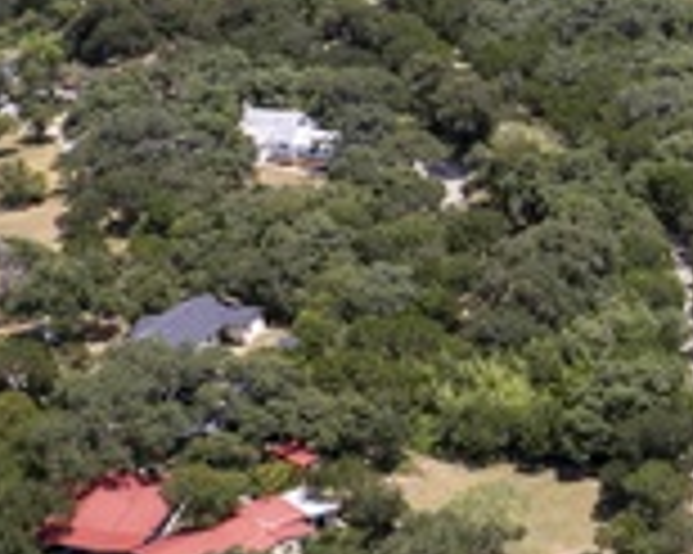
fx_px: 1763
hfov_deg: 17.7
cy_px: 171
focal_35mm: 86
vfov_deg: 17.8
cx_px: 1260
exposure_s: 1/400
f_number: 2.8
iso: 100
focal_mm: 8.38
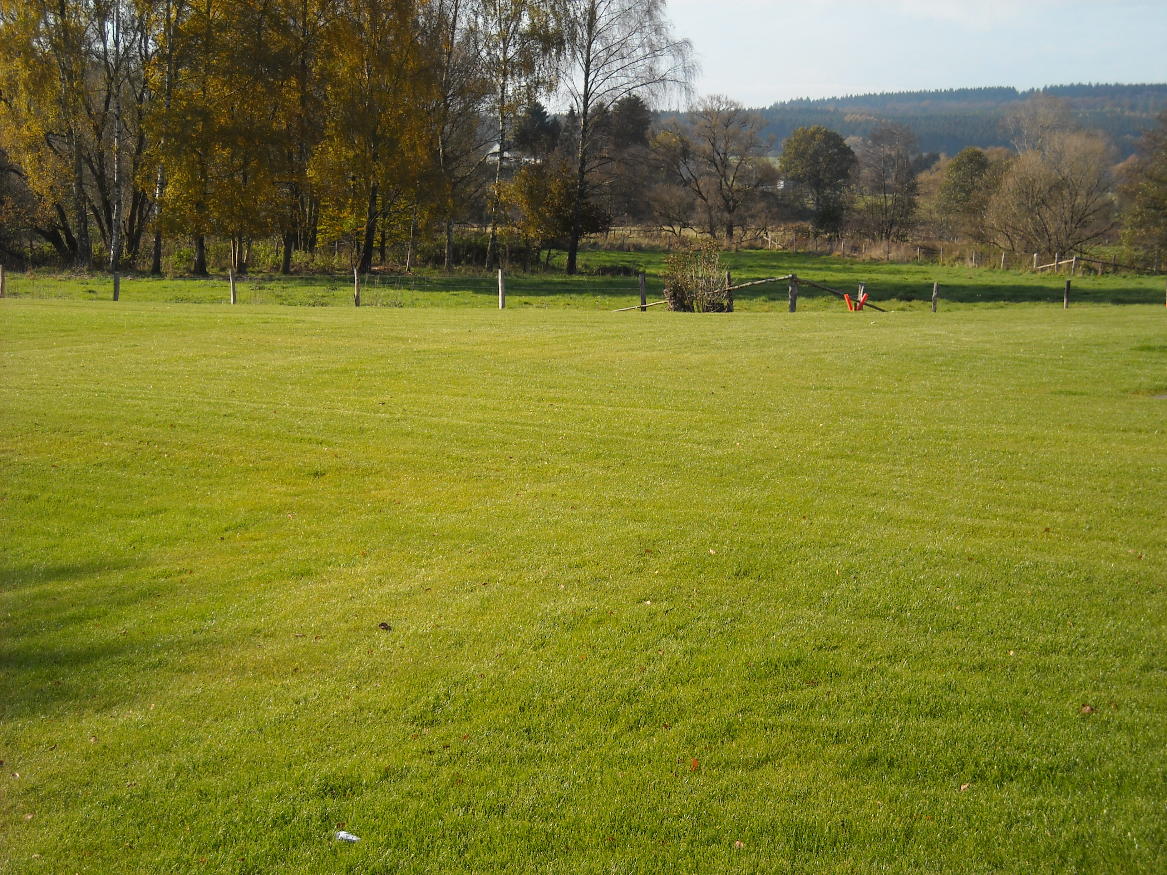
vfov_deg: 21.6
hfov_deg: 28.6
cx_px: 584
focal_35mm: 68
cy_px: 438
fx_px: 2292
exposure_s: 1/478
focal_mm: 11.02
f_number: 3.7
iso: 64
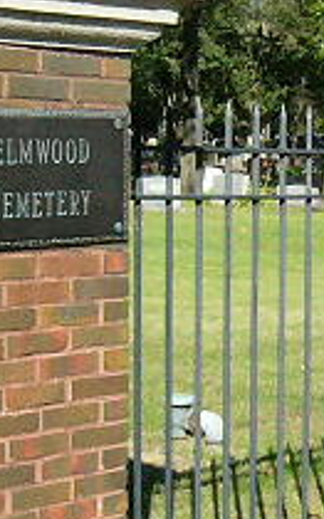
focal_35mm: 113
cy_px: 277
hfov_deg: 11.4
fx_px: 1599
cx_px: 341
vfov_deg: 18.5
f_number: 8
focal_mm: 5.8
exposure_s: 1/500
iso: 400
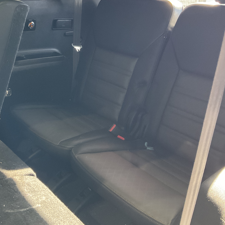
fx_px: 309
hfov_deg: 39.5
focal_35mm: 42
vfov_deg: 39.9
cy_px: 93
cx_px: 73
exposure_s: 1/51
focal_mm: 3
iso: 320
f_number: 1.8
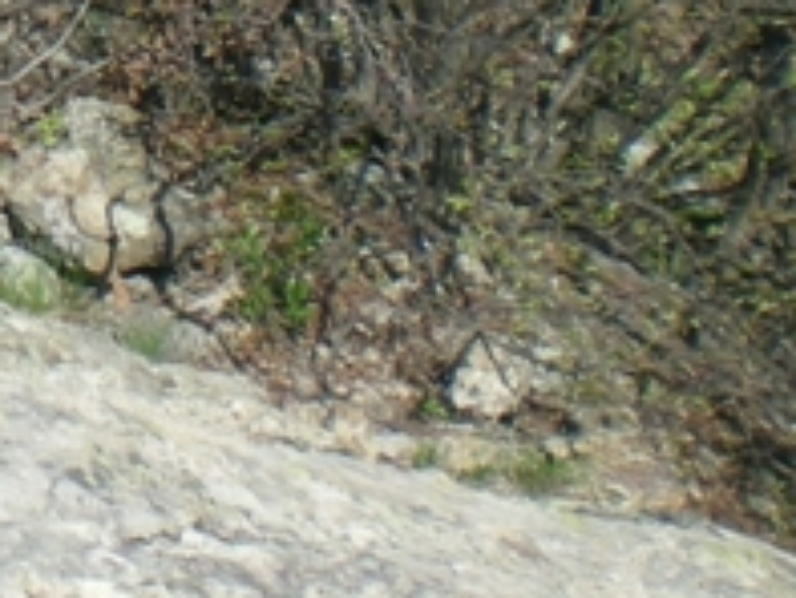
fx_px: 3543
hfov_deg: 12.2
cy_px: -267
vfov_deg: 9.4
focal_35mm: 154
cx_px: -408
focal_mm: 6.3
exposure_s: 1/340
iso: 50
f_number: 4.6
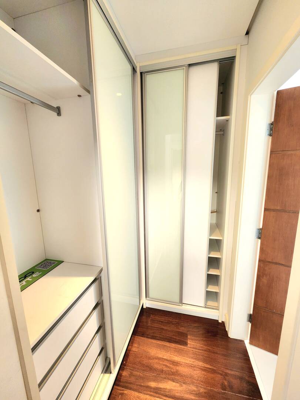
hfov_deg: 89.9
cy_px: 200
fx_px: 150
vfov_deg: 106.2
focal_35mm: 13
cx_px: 150
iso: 160
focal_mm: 2.2
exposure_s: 1/60.2
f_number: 2.2
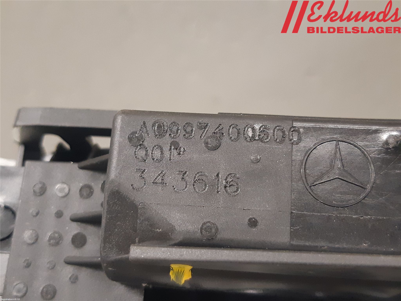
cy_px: 150
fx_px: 301
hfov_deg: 67.3
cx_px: 200
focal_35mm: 26
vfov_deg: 53.1
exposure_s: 1/50
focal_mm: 3.93
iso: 320
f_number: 1.7
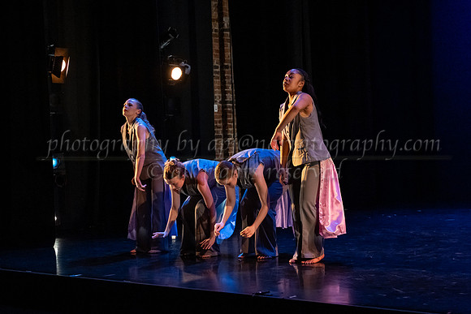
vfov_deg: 21.3
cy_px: 164
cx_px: 244
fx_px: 835
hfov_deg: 31.5
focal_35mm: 64
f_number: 4.5
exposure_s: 1/400
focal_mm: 55
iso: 6400
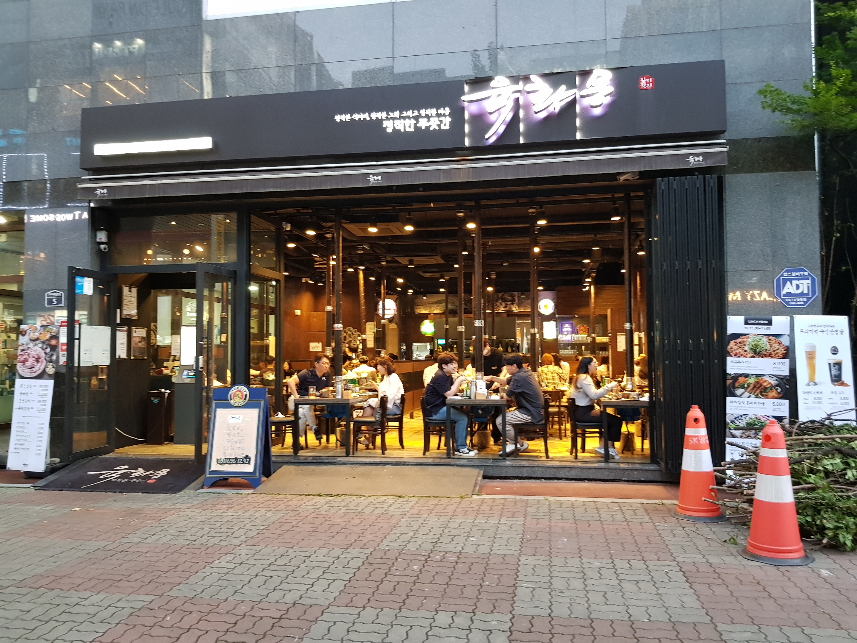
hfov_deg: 67.3
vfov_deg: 53.1
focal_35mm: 26
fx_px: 644
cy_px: 322
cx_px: 428
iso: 250
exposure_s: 1/13
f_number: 1.7
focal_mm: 4.2
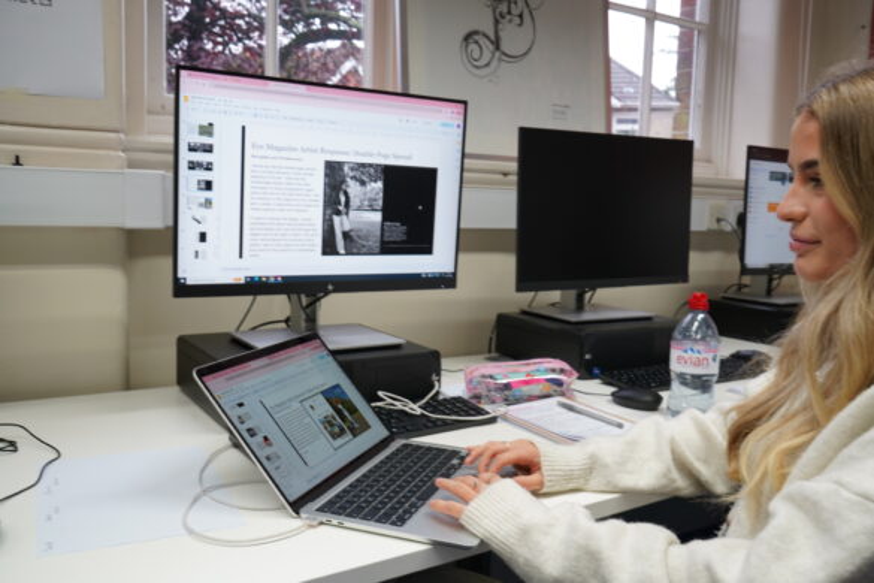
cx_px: 437
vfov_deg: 42.3
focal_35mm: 31
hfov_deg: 60.3
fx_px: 753
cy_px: 292
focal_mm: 31
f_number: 9
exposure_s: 1/25
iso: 800
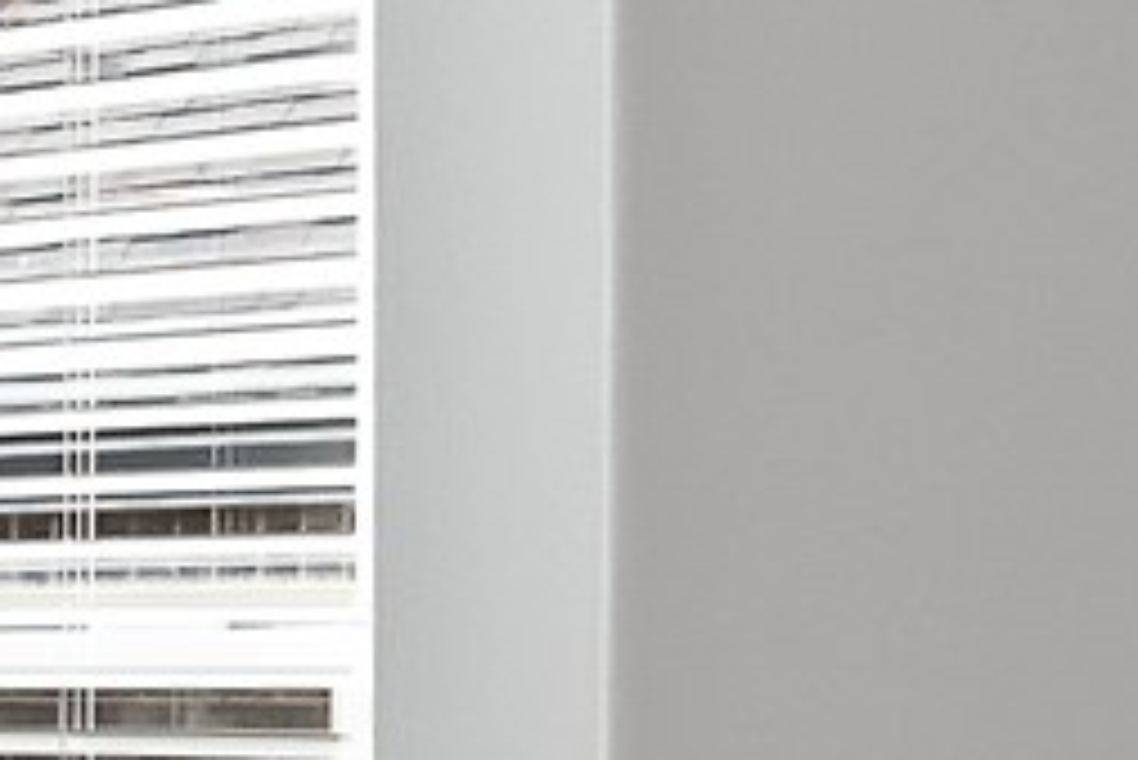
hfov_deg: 9.5
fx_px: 3005
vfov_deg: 14.2
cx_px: -2870
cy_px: 760
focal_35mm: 95
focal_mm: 12
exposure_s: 1/500
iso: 12800
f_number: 9
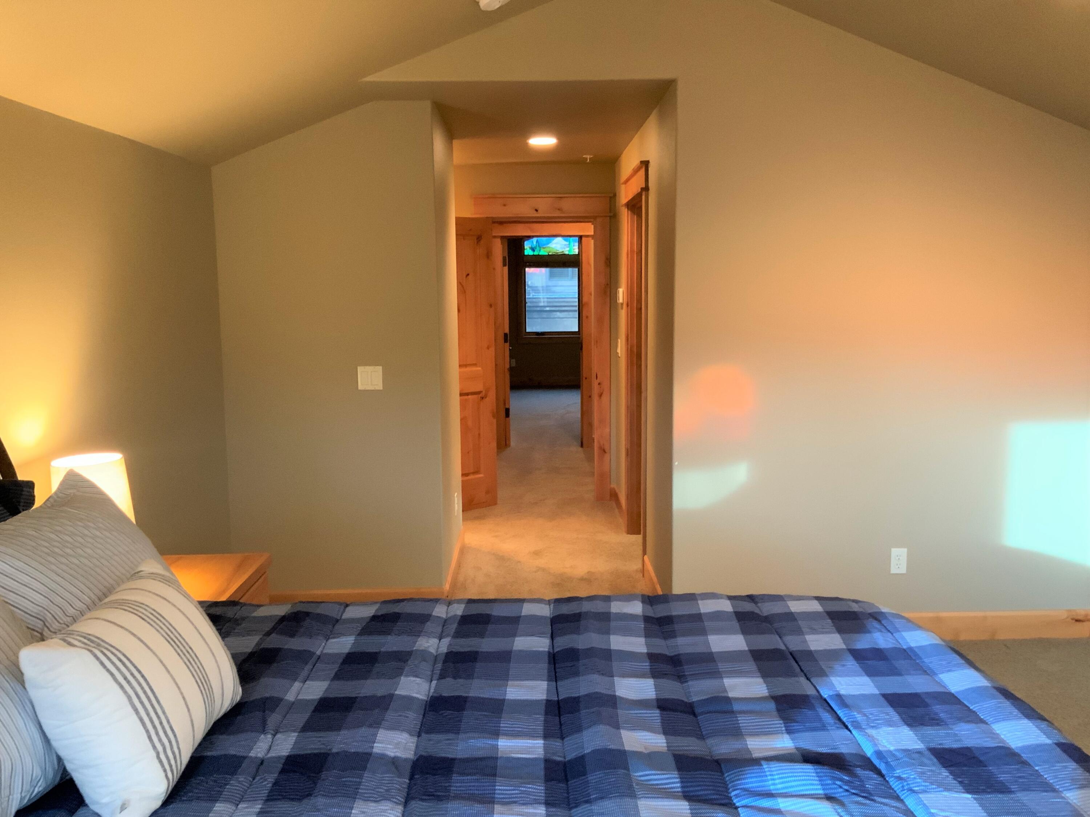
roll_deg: -2.1
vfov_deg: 48.2
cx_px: 545
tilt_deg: -7.3
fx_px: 913
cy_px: 408
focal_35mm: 29
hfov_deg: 61.7
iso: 320
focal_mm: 3
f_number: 1.8
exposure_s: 1/40
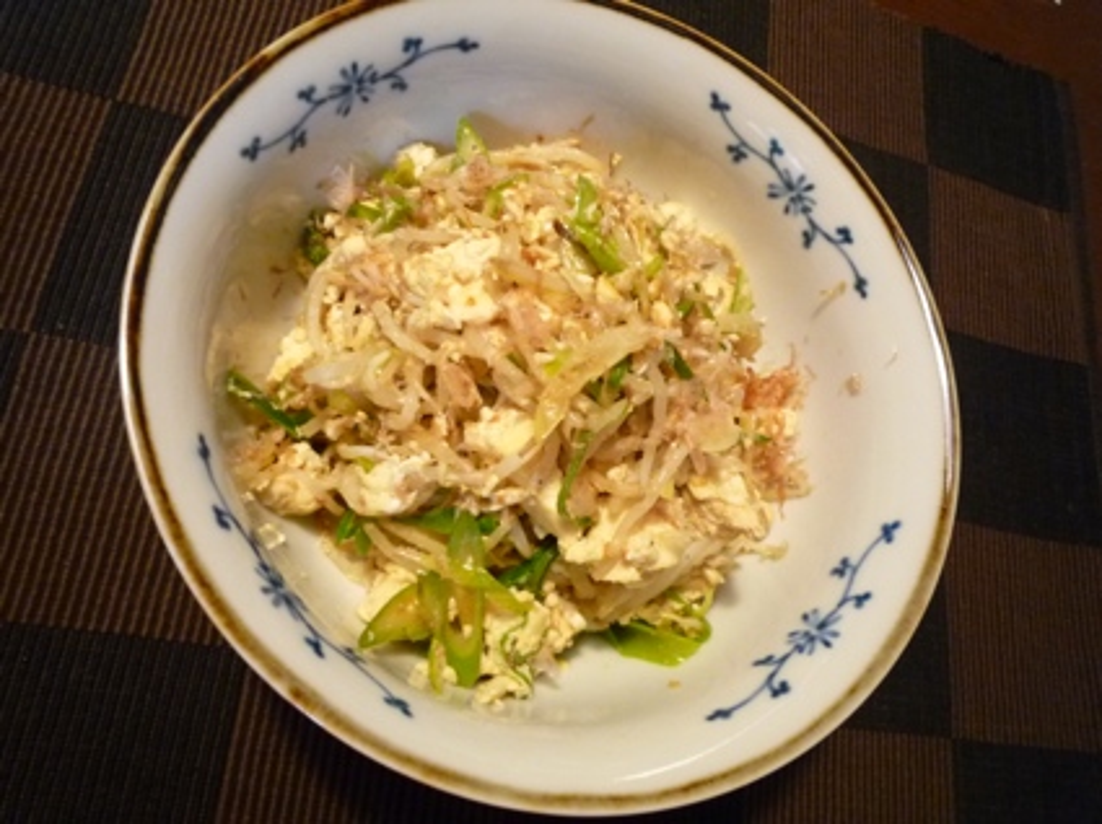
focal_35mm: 25
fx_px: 795
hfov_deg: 69.4
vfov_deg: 54.8
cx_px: 551
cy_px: 412
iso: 400
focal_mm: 4.4
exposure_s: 1/8
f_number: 2.8
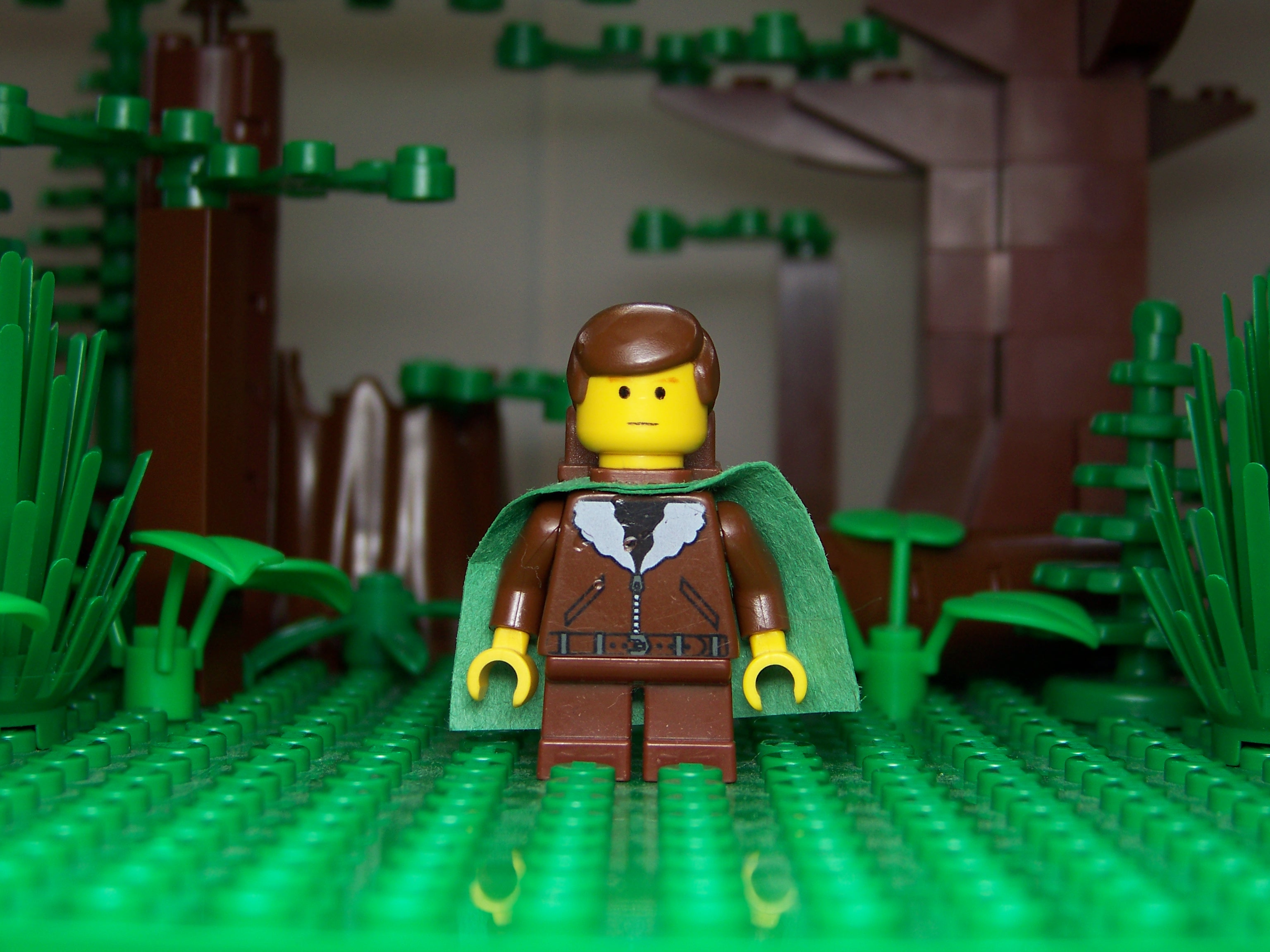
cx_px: 635
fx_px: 2568
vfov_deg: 21.0
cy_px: 476
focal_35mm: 70
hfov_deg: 27.8
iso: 64
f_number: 3.2
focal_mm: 11.7
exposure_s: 1/30
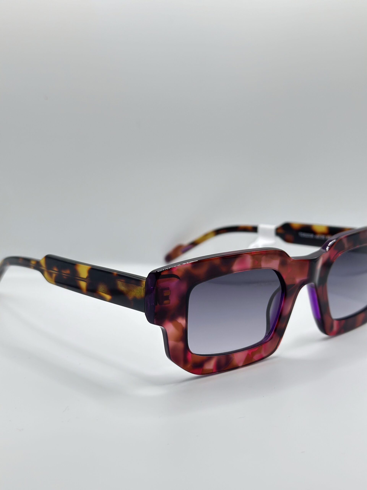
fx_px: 679
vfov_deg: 39.7
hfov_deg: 30.3
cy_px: 245
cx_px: 184
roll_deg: -0.8
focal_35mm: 48
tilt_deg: -31.8
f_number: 1.78
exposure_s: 1/458
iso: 80
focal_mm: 6.86
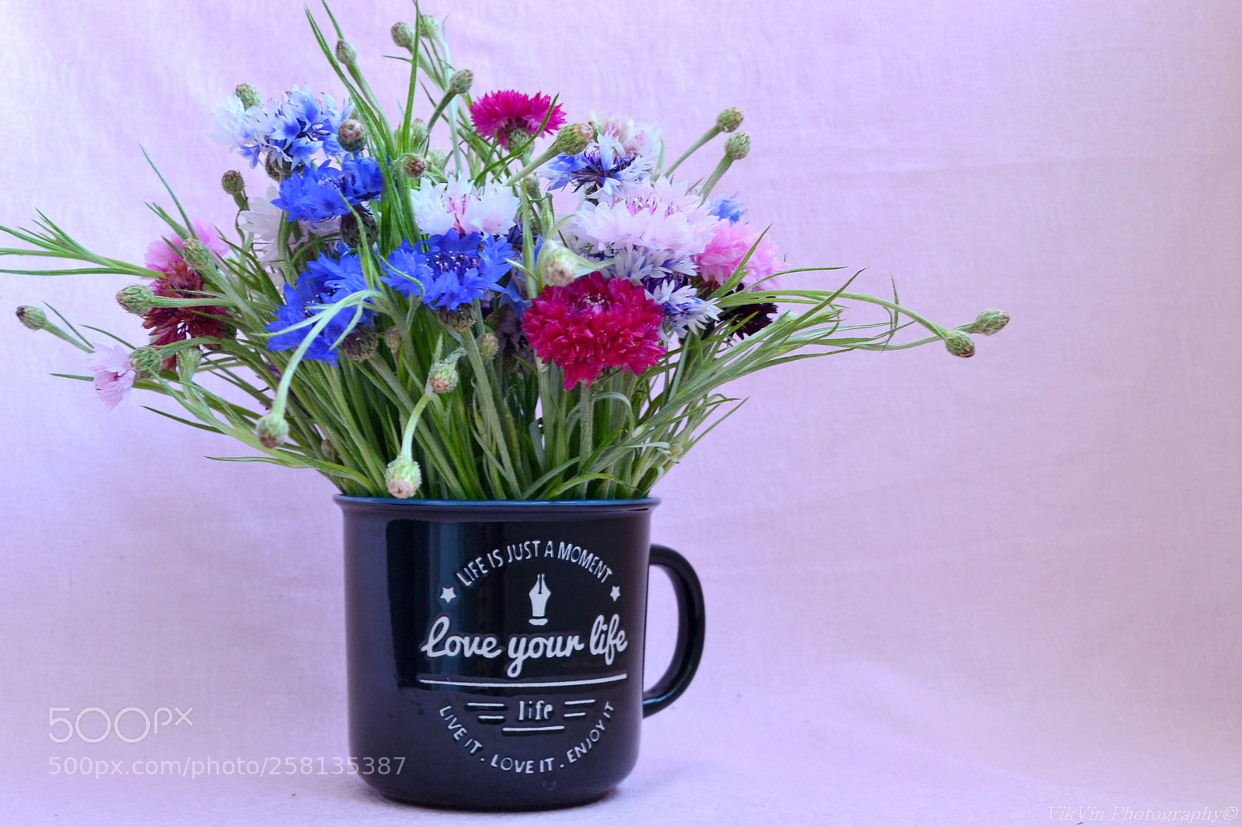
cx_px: 621
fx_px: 1966
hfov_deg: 35.1
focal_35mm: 57
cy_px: 414
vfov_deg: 23.8
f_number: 8
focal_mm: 38
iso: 100
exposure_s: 1/8
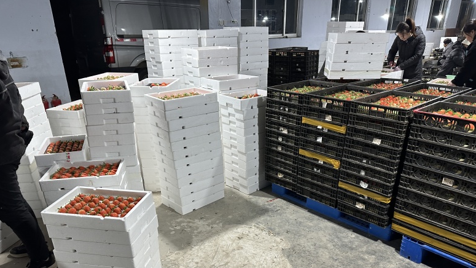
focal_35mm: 27
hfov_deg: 69.9
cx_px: 243
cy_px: 183
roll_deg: +0.6
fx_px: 341
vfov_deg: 42.2
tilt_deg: -25.2
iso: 200
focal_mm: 6.86
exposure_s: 1/100
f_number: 1.78
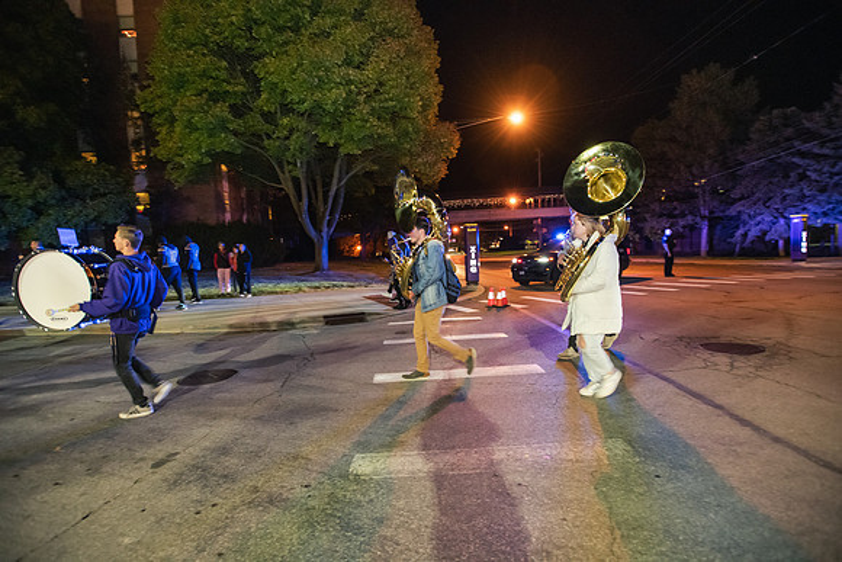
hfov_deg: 93.3
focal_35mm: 17
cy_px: 281
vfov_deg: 70.5
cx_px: 421
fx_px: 398
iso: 5000
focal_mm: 17
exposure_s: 1/50
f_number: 3.5
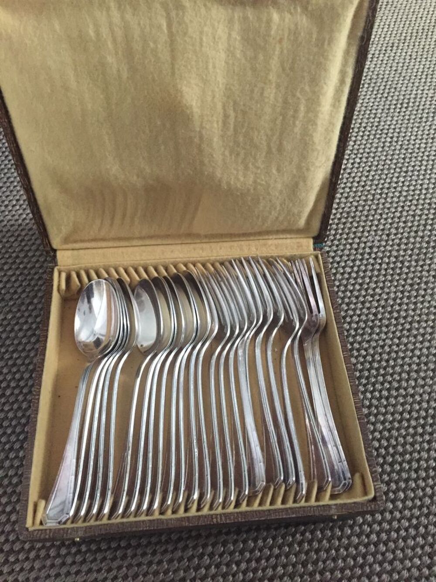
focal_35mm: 29
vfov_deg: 61.7
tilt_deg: -60.8
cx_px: 218
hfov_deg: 48.2
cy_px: 291
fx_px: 487
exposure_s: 1/17
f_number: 2.2
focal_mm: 4.15
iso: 320
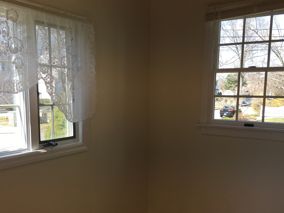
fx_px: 312
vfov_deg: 37.5
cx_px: 134
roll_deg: -1.3
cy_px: 130
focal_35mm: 38
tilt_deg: -8.5
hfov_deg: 49.0
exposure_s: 1/193
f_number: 2.2
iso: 25
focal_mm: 4.15
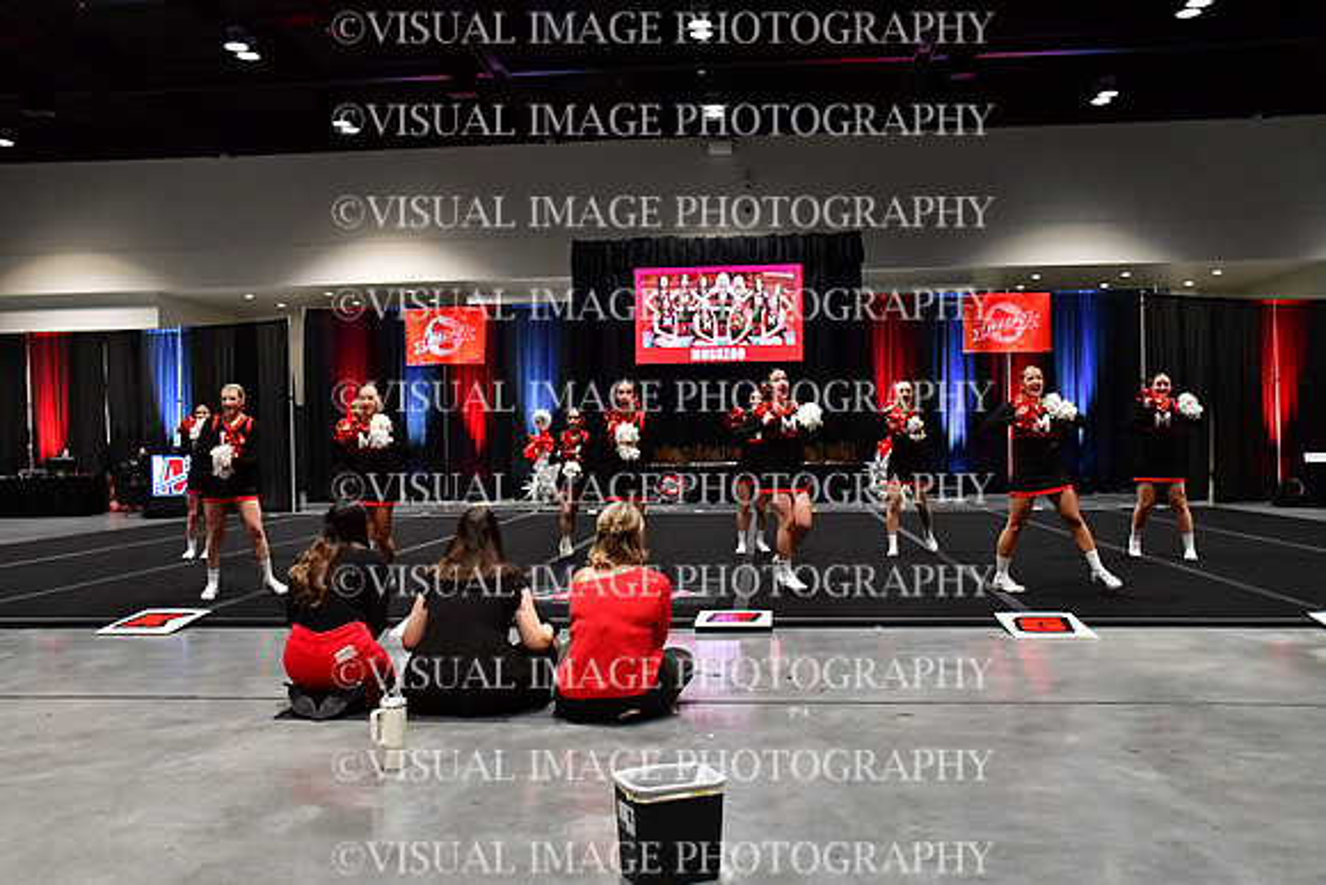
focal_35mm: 34
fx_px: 1253
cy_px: 442
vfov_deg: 38.9
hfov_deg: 55.8
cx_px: 663
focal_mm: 23
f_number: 4
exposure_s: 1/400
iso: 3200
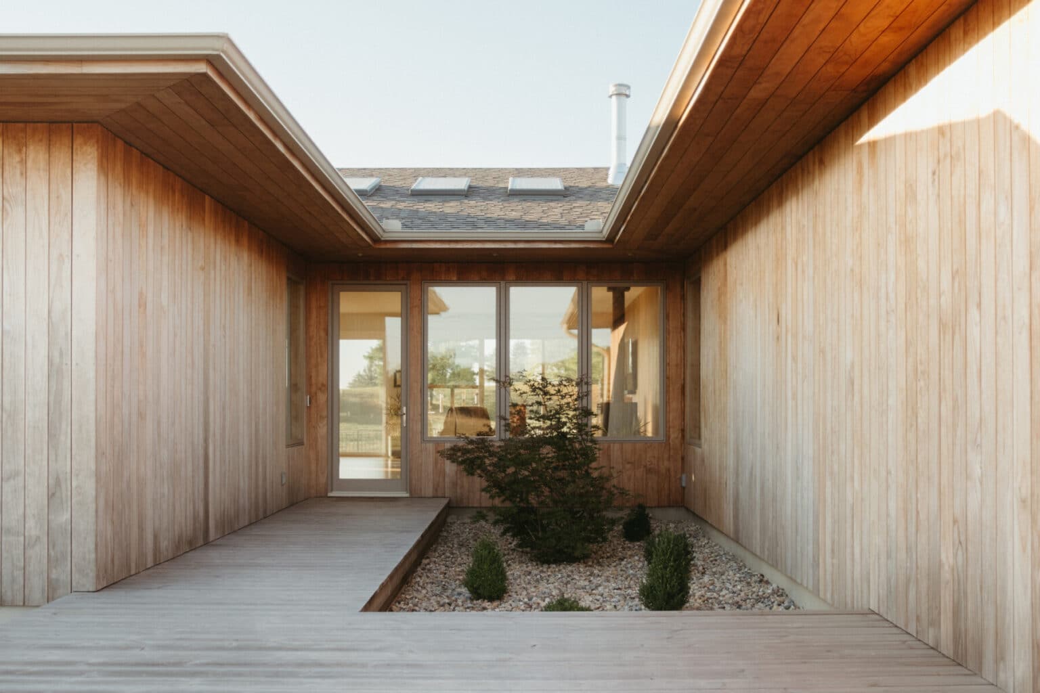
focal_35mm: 35
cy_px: 346
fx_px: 1011
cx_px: 520
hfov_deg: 54.4
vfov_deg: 37.9
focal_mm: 23.4
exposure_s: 1/640
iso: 400
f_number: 2.8
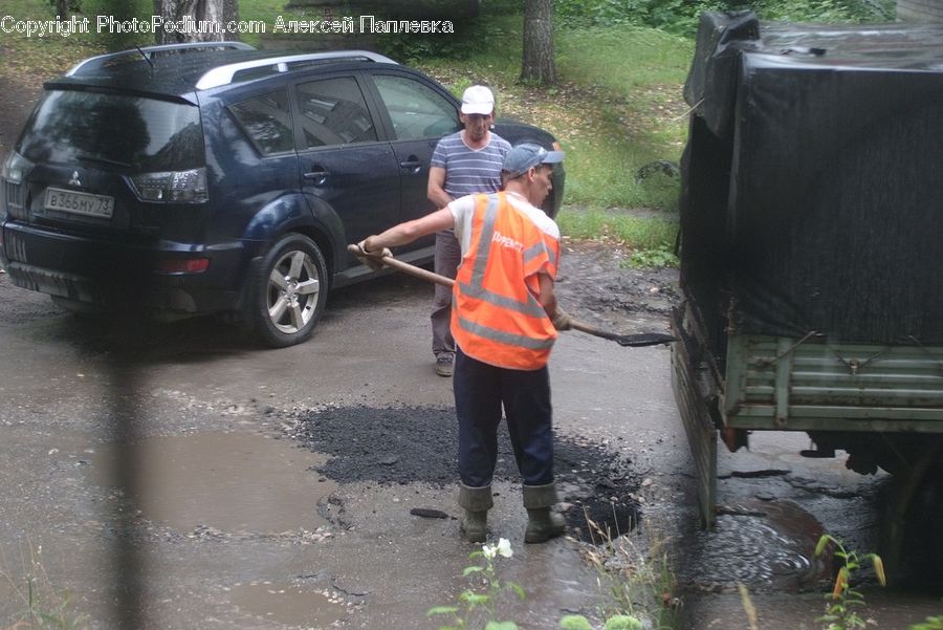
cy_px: 315
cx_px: 472
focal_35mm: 66
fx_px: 1730
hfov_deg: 30.5
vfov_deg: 20.6
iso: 800
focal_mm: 44
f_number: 3.5
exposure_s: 1/142
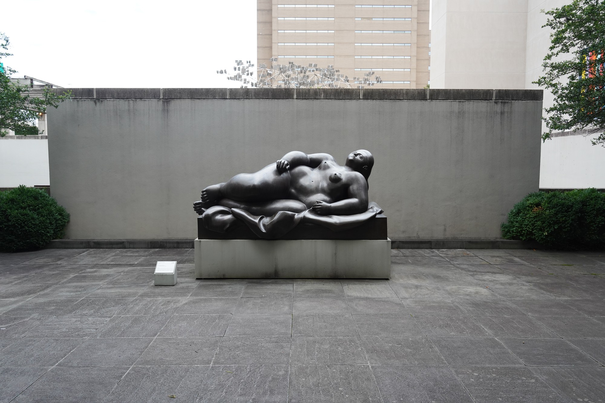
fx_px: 471
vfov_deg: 46.4
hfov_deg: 65.5
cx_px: 302
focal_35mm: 28
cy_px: 202
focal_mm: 28
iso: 800
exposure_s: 1/100
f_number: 9
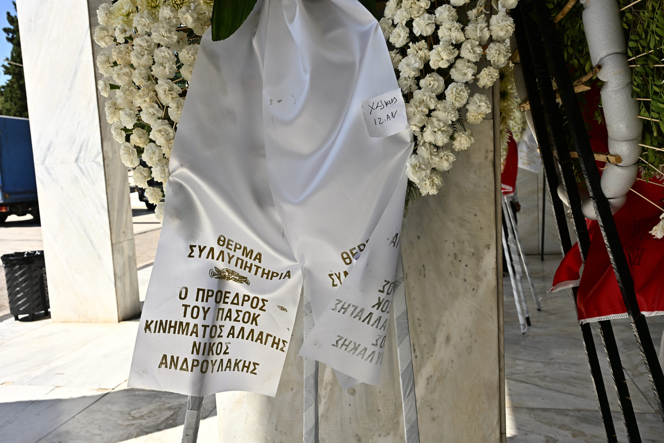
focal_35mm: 30
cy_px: 222
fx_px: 553
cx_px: 332
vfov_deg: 43.6
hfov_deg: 61.9
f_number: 7.1
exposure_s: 1/320
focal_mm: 30
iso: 100
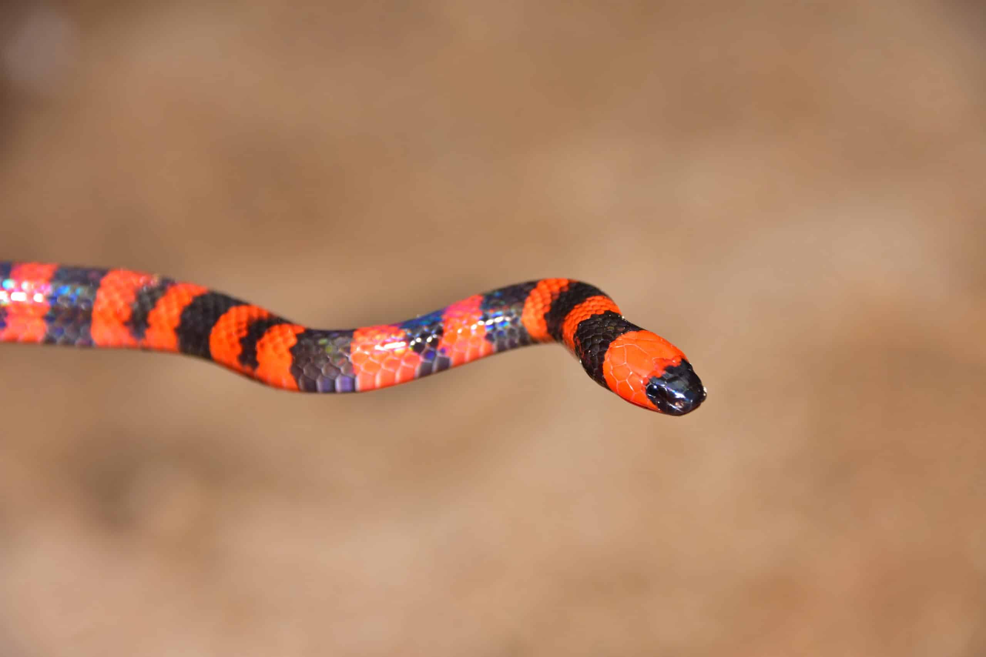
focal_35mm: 375
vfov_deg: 3.7
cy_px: 328
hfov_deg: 5.5
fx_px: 10271
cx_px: 493
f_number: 10
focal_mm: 250
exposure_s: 1/250
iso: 100
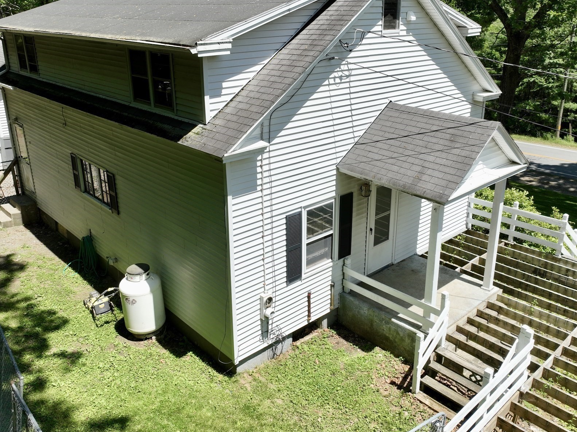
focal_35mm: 31
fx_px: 516
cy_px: 188
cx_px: 303
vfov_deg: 45.3
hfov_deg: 58.3
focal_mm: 12.29
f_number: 2.8
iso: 200
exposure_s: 1/2000
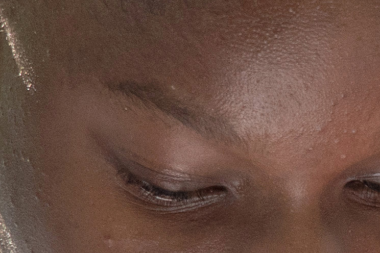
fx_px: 5436
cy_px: 248
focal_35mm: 515
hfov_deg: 3.9
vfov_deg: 2.7
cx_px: 862
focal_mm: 40
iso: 640
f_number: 2.8
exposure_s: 1/1000
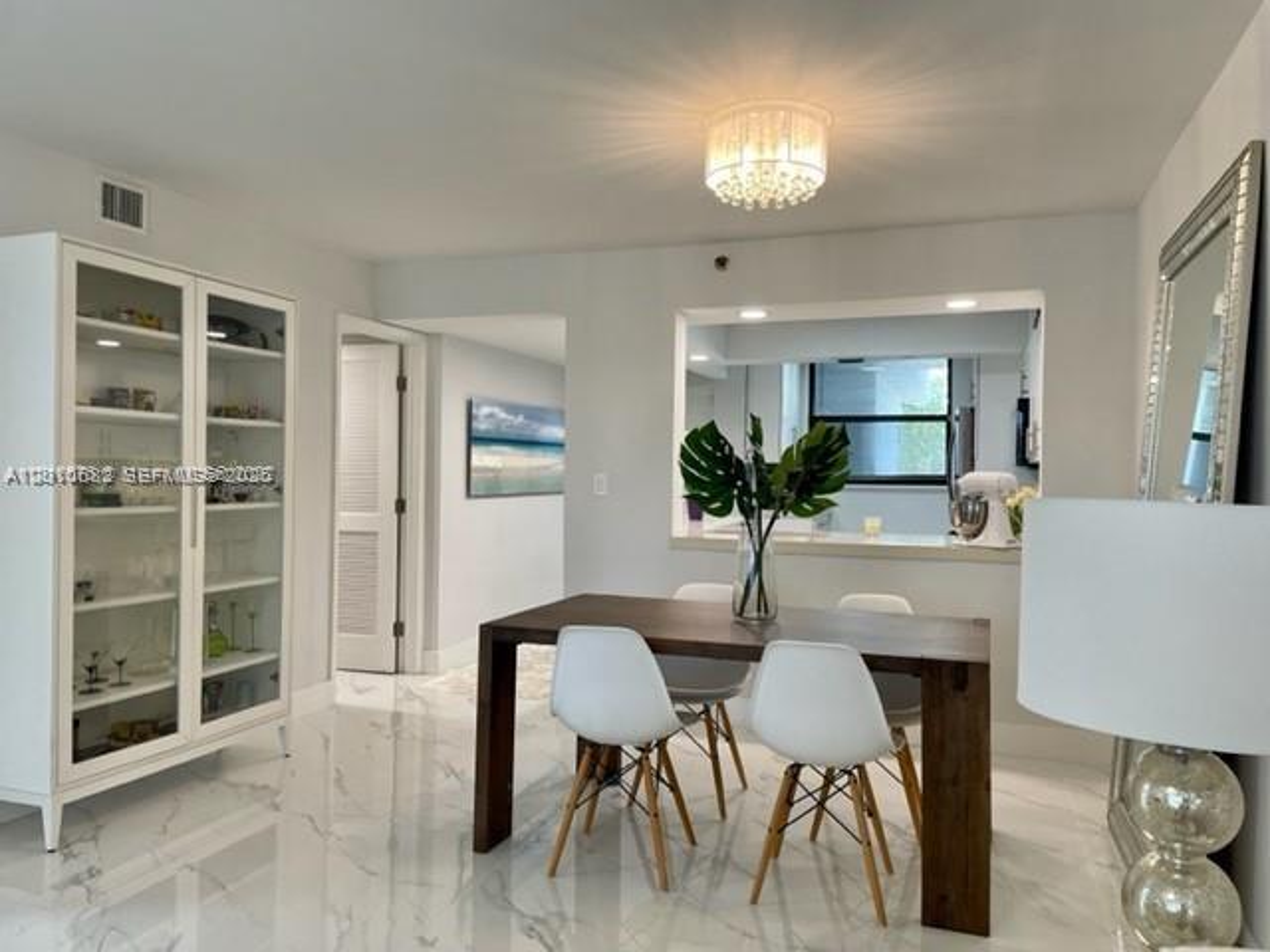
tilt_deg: +0.5
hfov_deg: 67.3
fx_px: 954
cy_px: 476
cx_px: 635
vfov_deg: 53.1
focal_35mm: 26
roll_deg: -0.7
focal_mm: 4.2
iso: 125
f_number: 1.6
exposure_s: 1/120
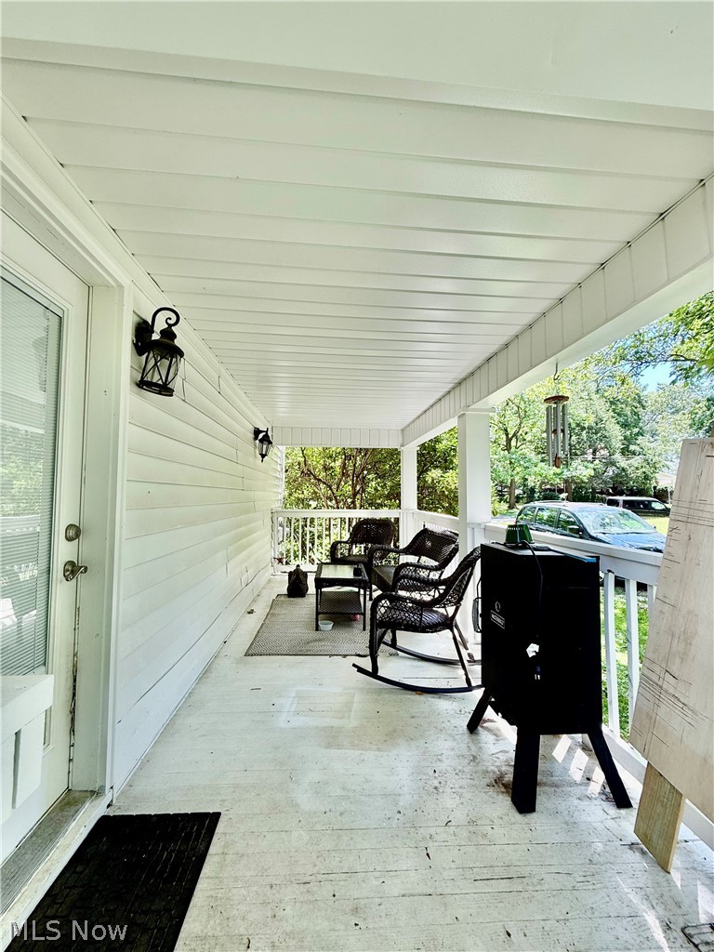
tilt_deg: +3.2
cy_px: 476
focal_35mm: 14
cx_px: 357
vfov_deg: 102.1
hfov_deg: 85.7
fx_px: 385
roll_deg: -0.6
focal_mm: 2.22
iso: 40
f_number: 2.2
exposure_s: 1/99
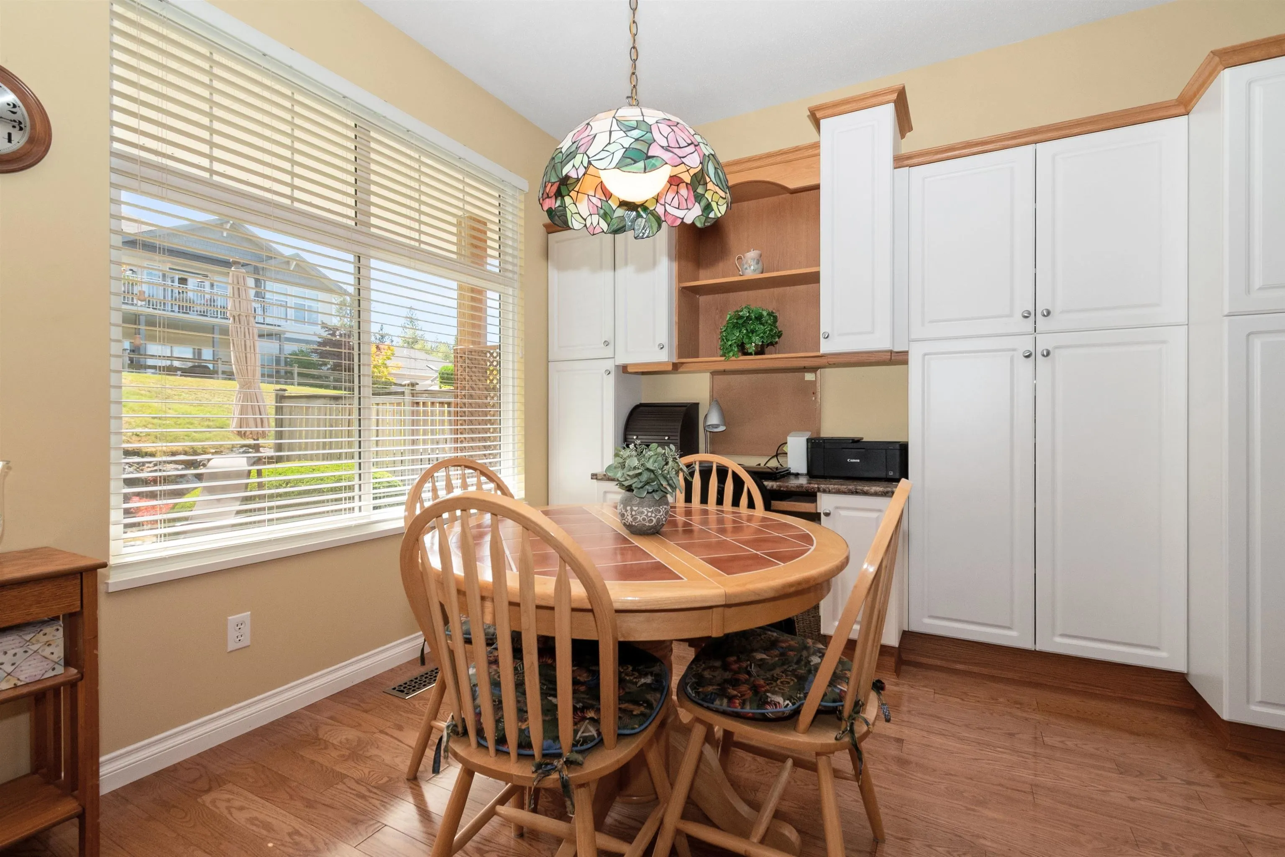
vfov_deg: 77.3
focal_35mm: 15
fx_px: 535
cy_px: 428
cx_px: 642
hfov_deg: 100.4
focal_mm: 10
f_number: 9
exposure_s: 1/100
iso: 250
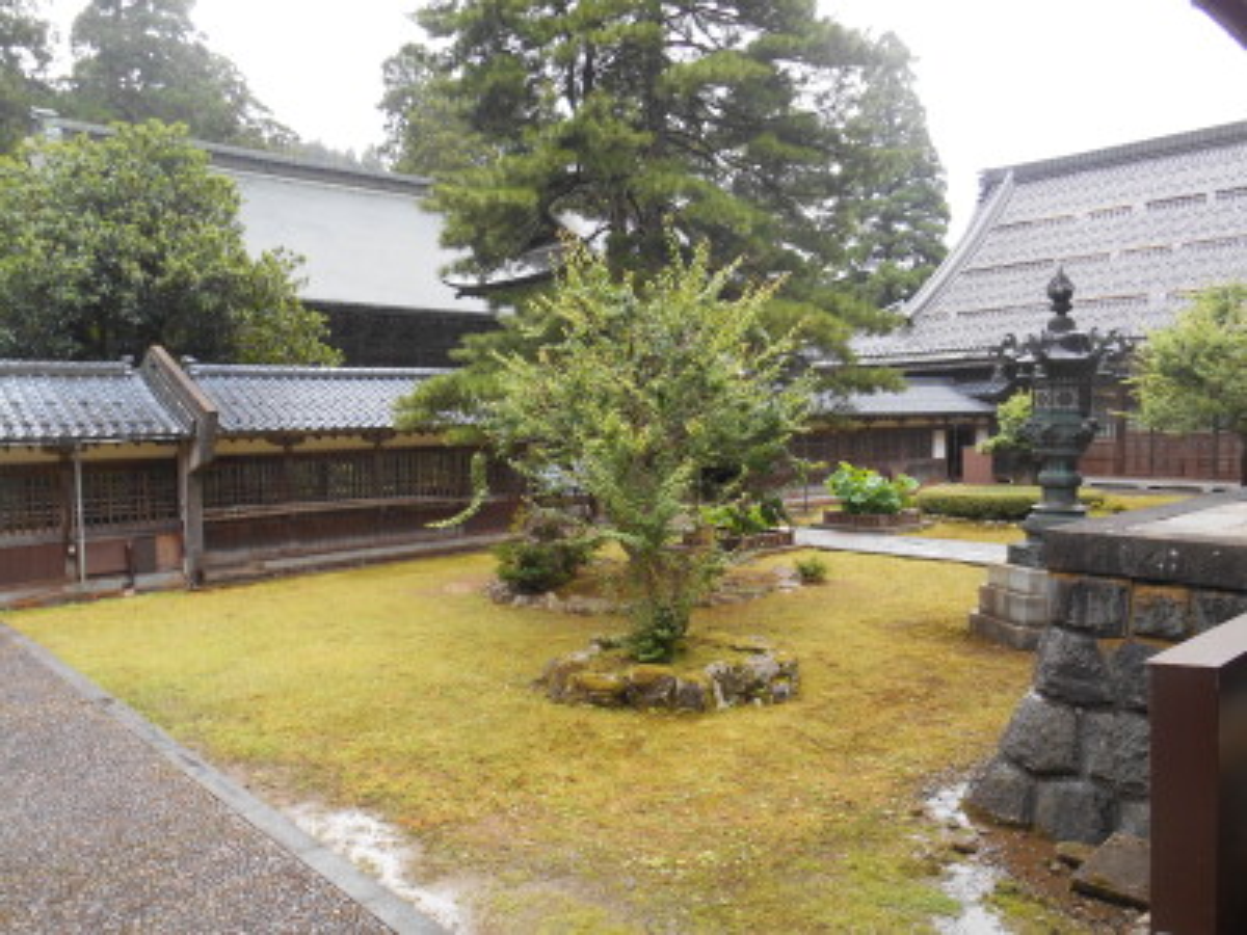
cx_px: 624
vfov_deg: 53.1
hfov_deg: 67.3
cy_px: 468
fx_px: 937
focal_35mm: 26
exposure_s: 1/30
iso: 400
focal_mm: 4.7
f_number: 3.4
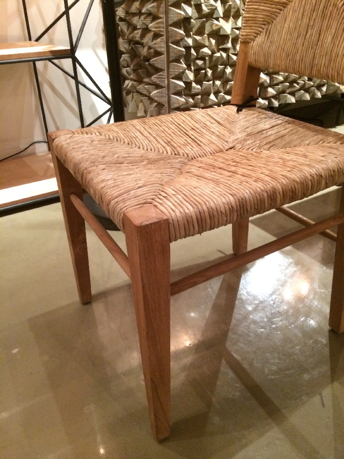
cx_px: 172
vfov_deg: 60.0
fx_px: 398
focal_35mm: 30
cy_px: 230
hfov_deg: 46.8
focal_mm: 4.12
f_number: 2.2
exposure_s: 1/20
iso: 320
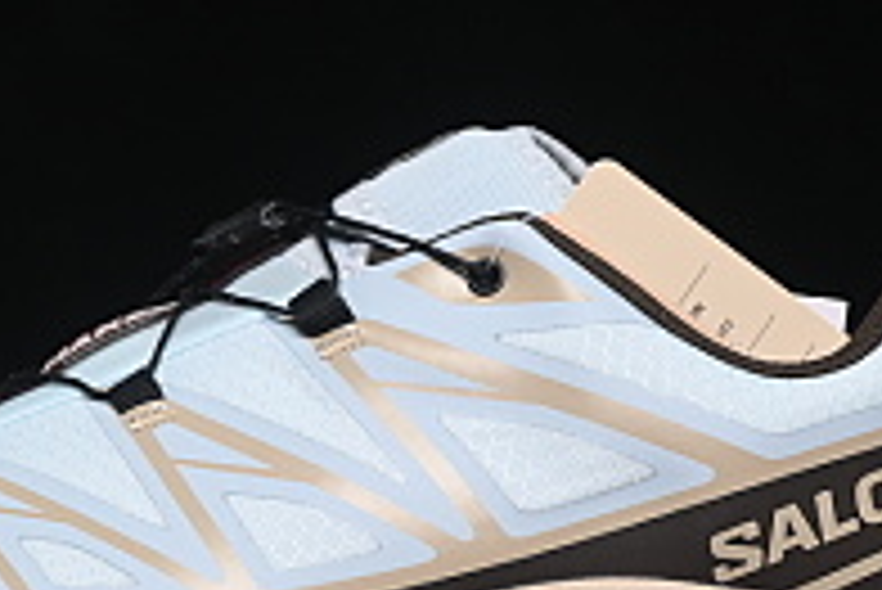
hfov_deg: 10.7
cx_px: 297
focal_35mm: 191
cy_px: 381
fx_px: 4683
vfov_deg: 7.2
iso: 160
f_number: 6.3
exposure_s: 1/60
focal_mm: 50
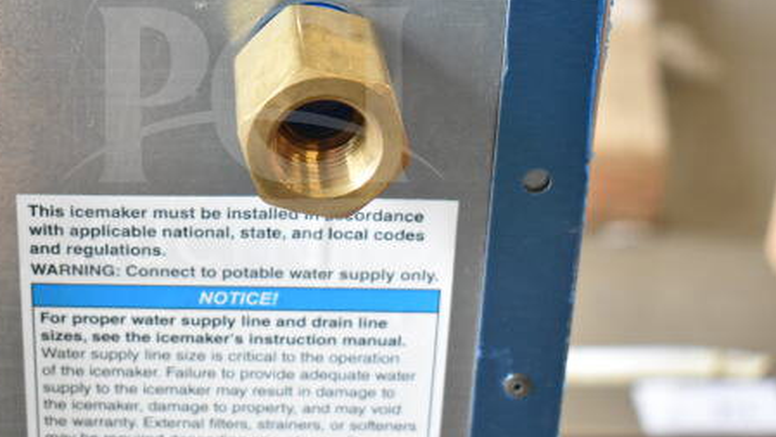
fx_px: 1538
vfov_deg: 16.1
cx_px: 252
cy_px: 144
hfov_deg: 28.1
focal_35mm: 75
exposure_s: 1/100
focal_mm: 35
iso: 1600
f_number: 5
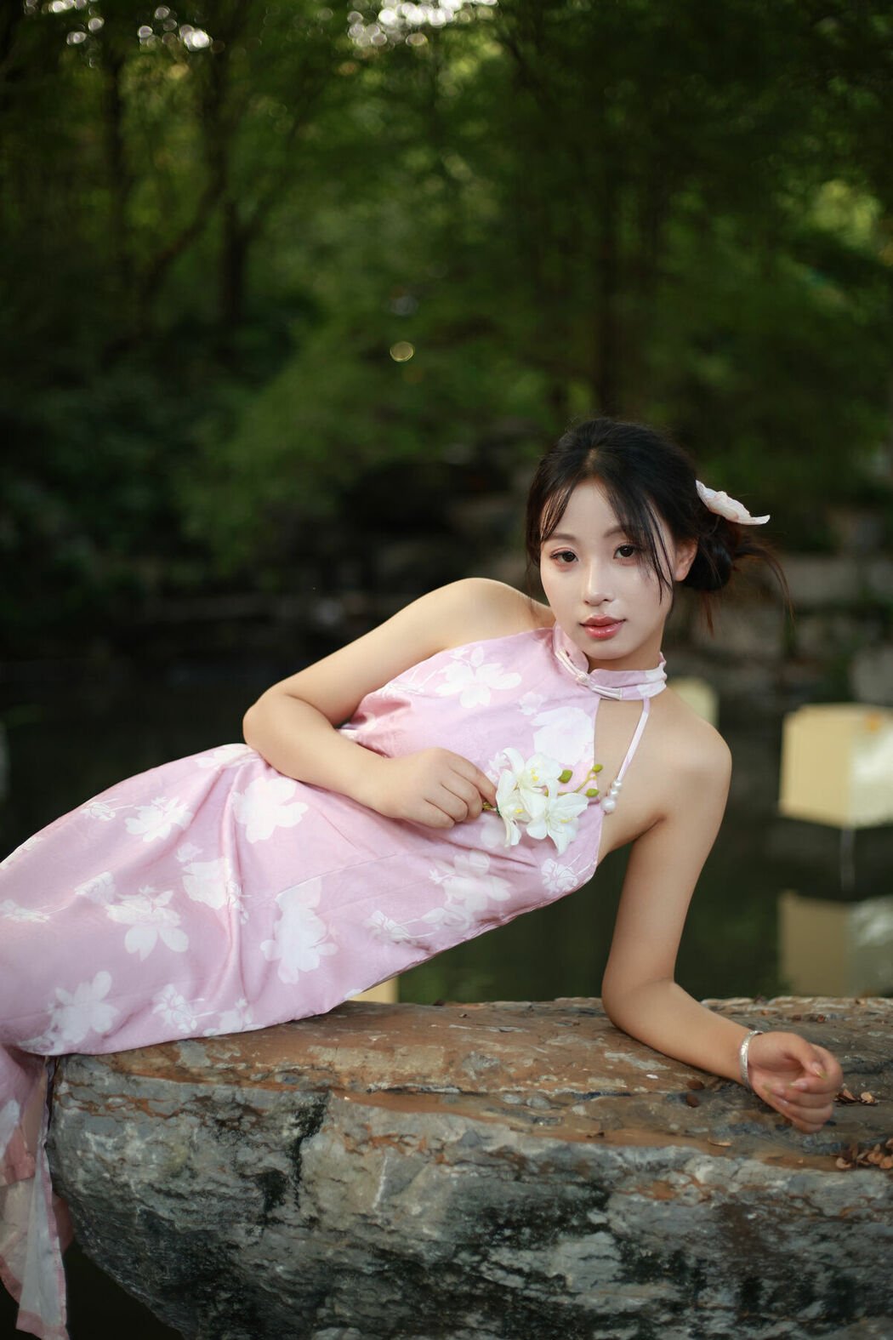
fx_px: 1823
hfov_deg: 27.5
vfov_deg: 40.3
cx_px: 446
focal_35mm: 49
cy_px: 670
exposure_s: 1/200
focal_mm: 50
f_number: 1.8
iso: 640
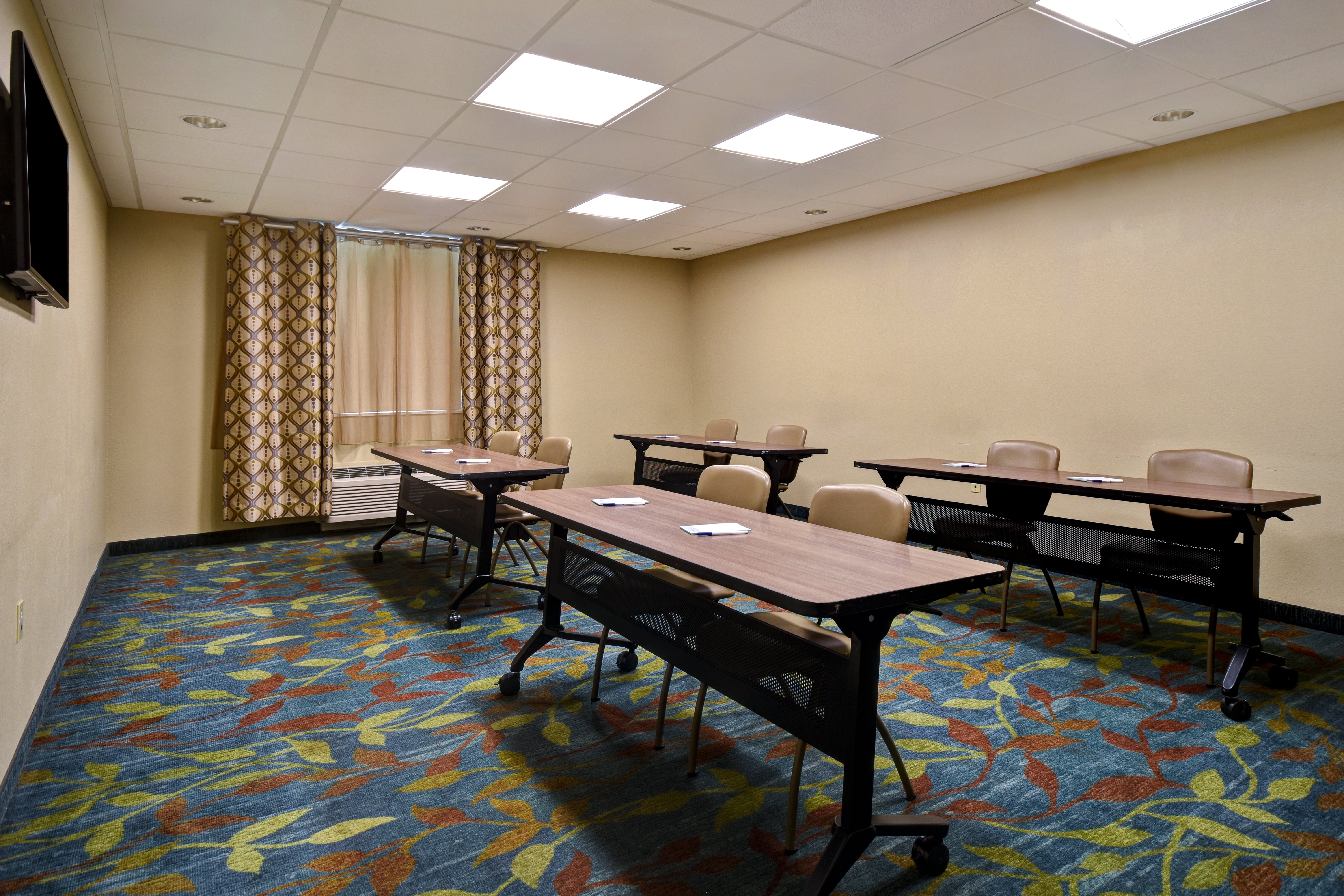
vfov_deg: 63.2
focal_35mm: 20
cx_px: 672
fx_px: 728
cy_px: 448
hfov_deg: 85.4
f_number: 7.1
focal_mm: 13
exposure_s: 1/8
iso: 250
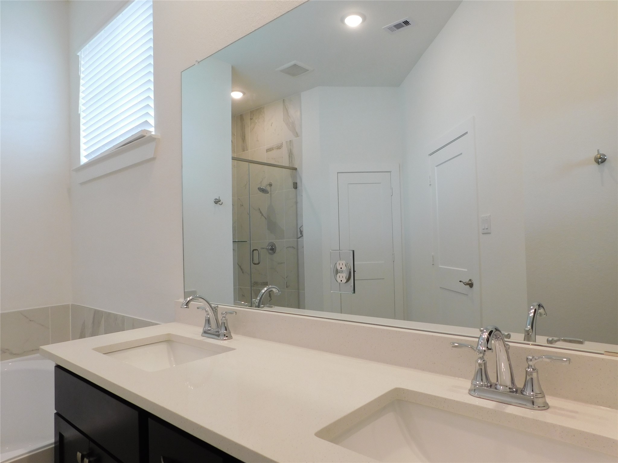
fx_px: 411
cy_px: 232
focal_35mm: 23
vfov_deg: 58.9
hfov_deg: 73.9
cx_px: 309
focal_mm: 4
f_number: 3
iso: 125
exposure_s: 1/50
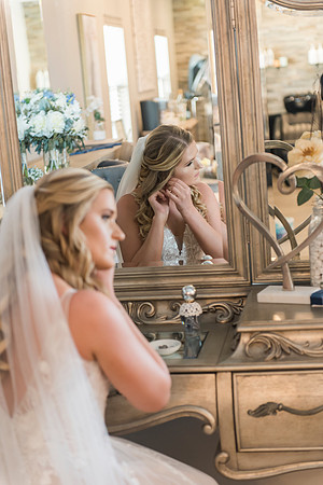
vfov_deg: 28.8
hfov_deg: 19.5
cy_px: 242
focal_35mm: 70
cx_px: 162
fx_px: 942
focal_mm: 70
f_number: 2.8
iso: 1000
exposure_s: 1/80
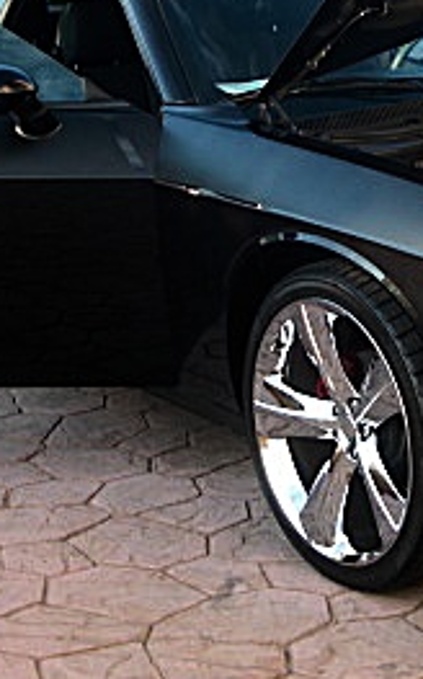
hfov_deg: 13.9
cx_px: 377
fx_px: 1718
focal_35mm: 93
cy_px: 209
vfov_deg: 22.2
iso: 50
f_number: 2.8
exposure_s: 1/60
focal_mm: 6.3
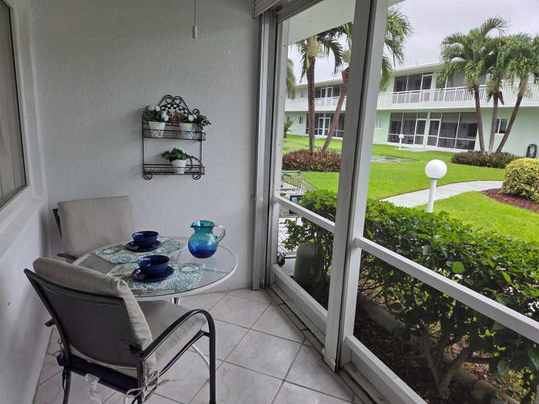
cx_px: 270
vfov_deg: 58.9
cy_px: 202
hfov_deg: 73.9
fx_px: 358
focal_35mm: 23
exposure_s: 1/180
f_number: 1.8
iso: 80
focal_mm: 5.4
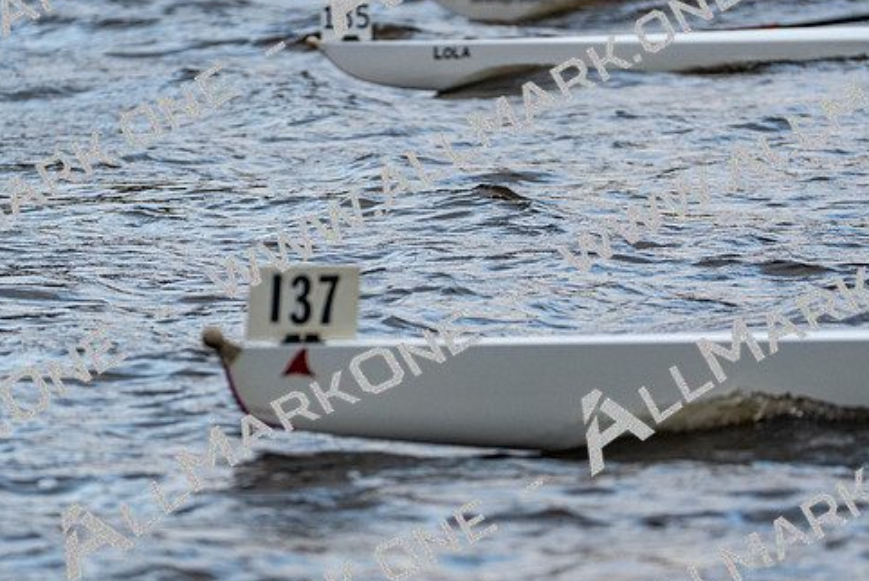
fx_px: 9323
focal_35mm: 386
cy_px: 304
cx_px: 427
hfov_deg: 5.3
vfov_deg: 3.6
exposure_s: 1/1600
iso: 1250
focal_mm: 321
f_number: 6.3
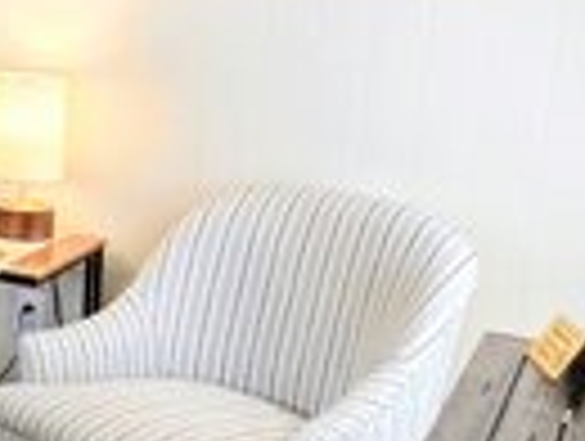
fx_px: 1084
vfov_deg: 22.8
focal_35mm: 64
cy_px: 108
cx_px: -459
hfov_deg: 21.0
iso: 200
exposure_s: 1/120
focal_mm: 2.2
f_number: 1.9
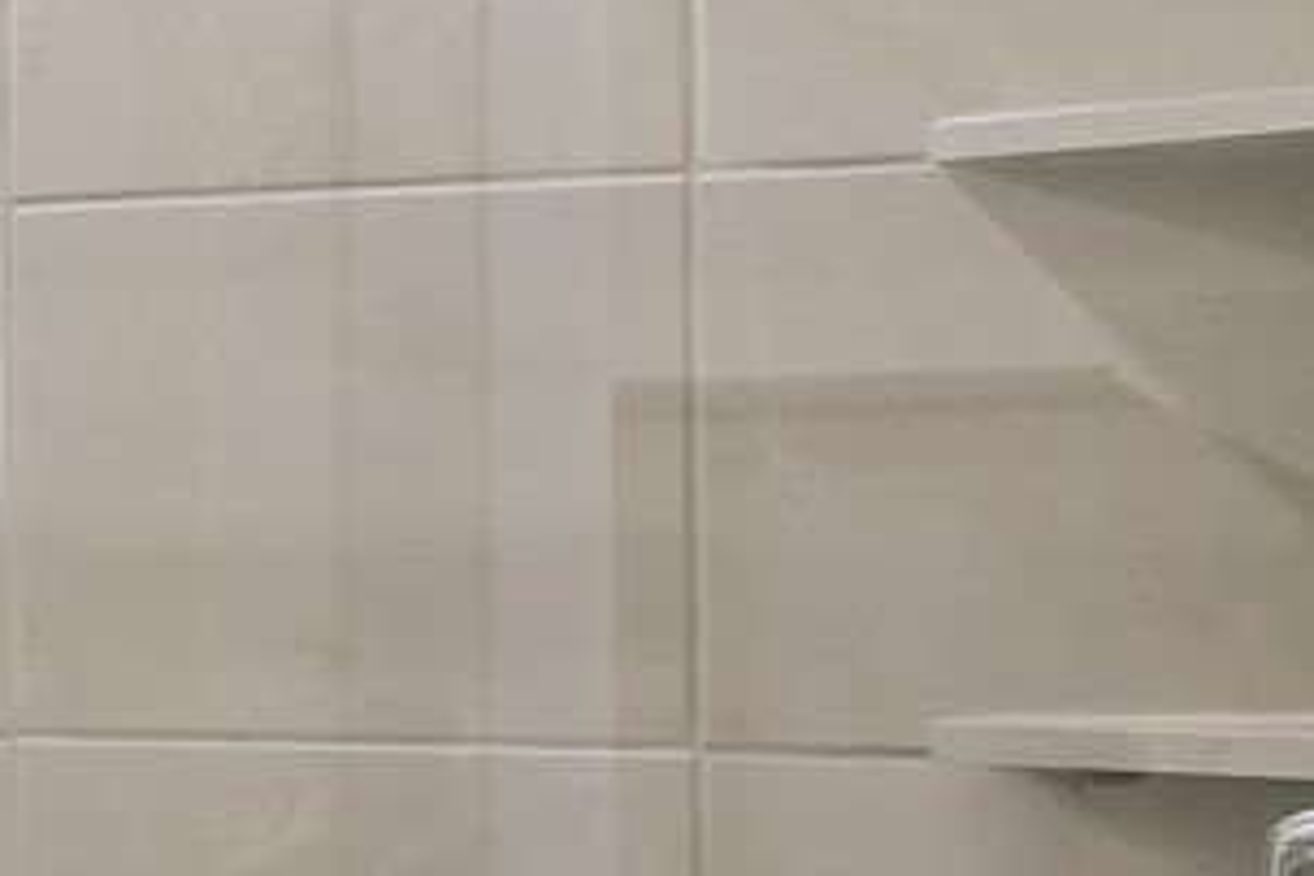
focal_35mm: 115
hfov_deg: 10.8
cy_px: 579
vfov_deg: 11.9
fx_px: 4197
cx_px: -2758
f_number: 8
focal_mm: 17
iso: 400
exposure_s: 1/13
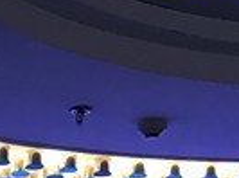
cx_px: -126
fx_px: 1164
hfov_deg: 11.2
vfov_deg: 7.8
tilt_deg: -0.7
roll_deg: -1.5
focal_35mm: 169
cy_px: 489
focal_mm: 3.99
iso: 40
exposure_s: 1/33
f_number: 1.8
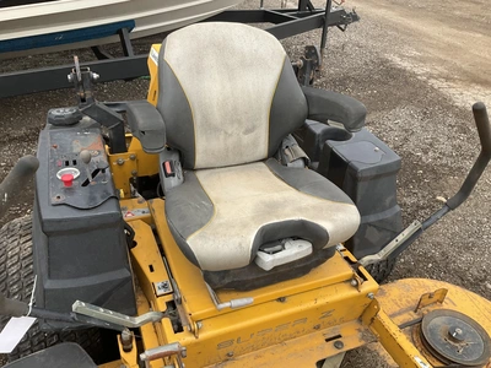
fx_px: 411
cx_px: 246
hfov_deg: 61.7
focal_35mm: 29
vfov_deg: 48.2
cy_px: 184
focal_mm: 3
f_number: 1.8
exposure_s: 1/719
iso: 25
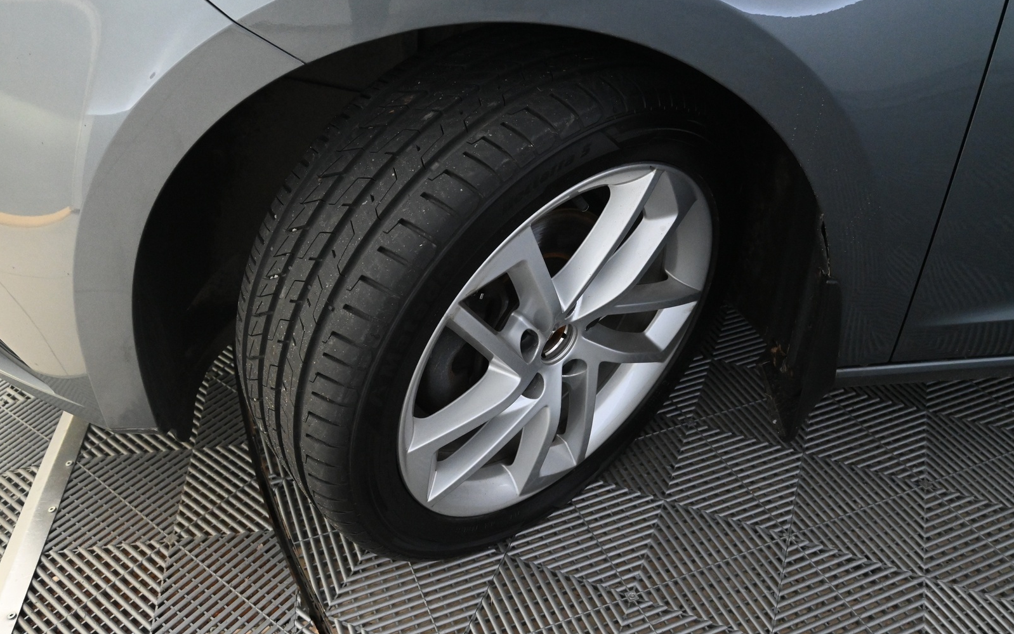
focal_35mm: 31
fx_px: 857
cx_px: 508
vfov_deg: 40.6
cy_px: 326
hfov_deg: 61.2
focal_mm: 20
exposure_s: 1/125
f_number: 5.6
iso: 4000
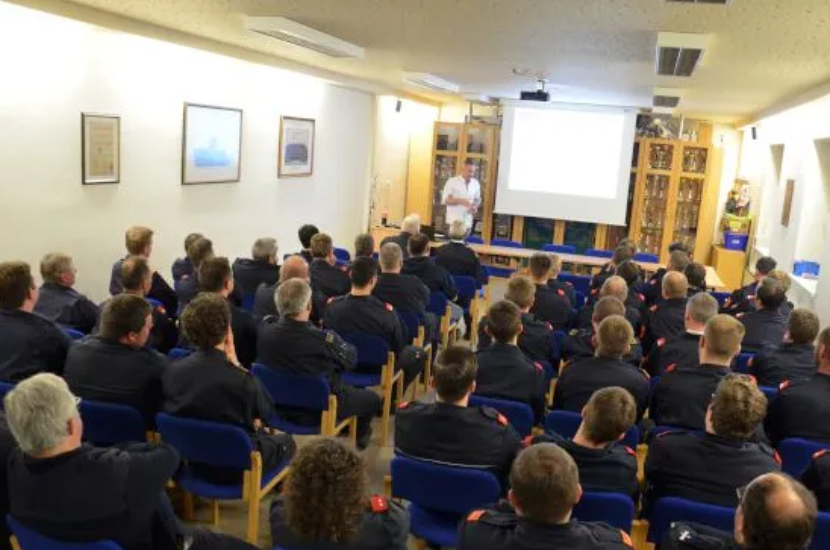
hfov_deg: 58.8
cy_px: 324
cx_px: 438
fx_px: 736
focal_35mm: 32
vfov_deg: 40.8
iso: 1250
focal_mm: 18
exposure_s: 1/30
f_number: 3.5
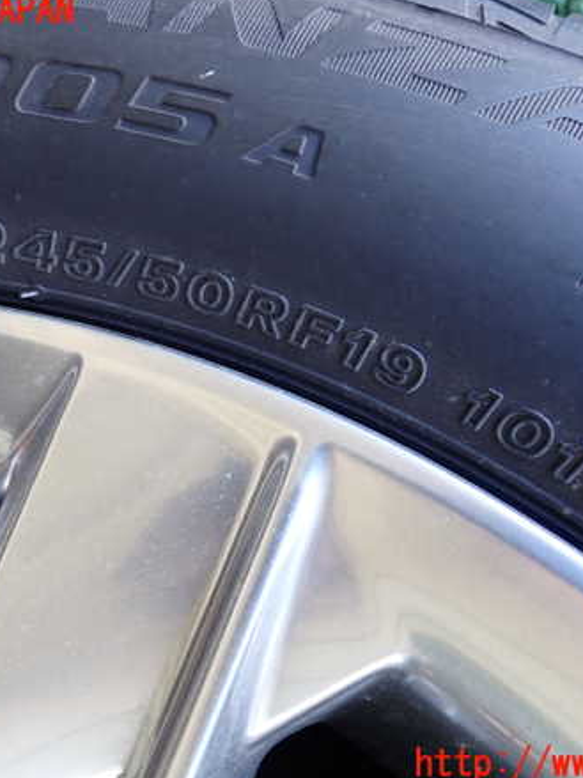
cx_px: 284
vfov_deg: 45.8
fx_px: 921
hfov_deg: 35.1
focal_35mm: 41
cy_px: 388
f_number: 2.3
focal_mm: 5.4
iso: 200
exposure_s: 1/50
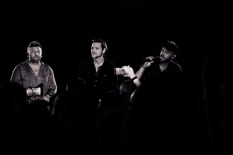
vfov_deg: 6.9
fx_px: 1293
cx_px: 105
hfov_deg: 10.3
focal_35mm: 200
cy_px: 71
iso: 640
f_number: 3.5
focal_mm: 180
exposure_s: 1/250
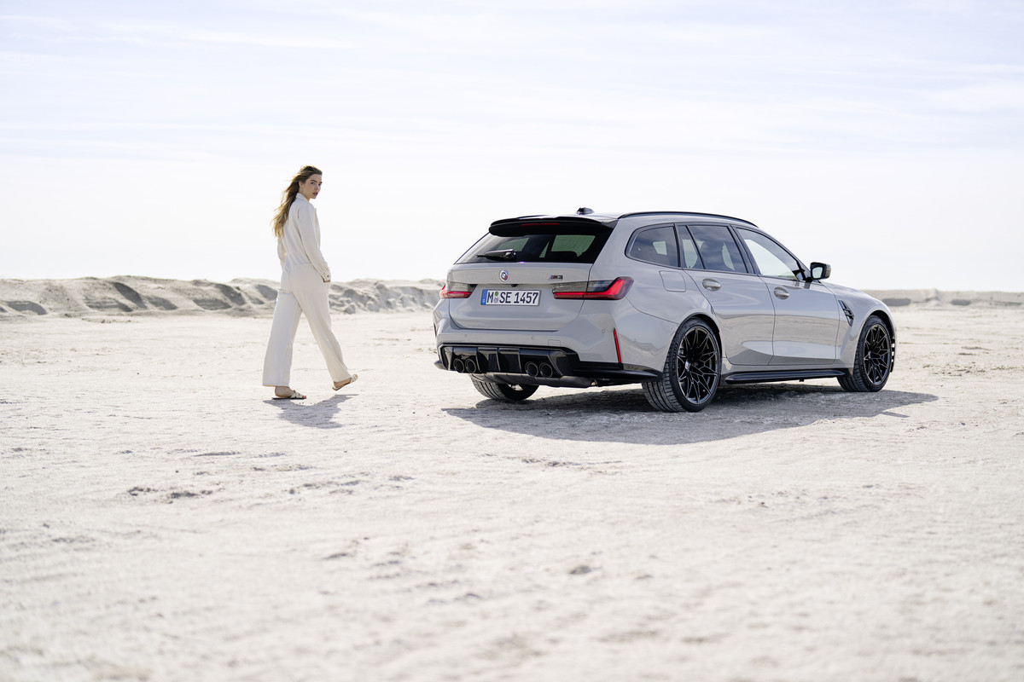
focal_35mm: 50
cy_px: 341
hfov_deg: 39.6
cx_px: 512
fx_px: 1422
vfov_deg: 27.0
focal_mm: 50
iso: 100
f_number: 2
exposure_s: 1/1000
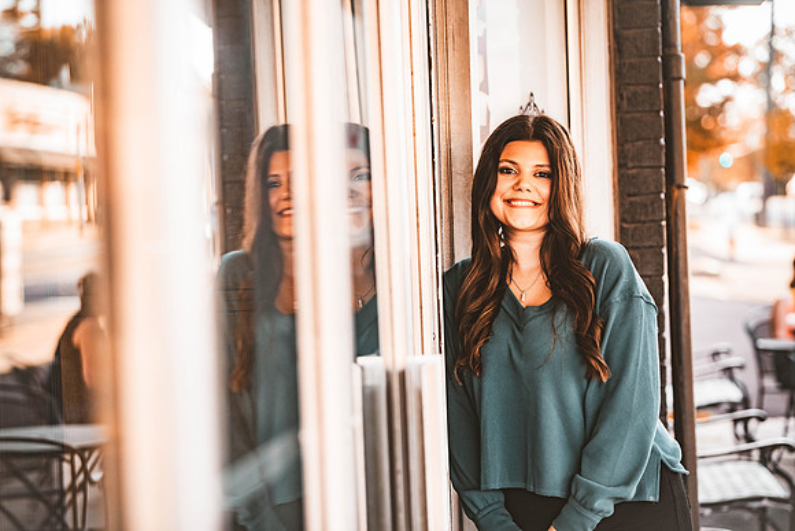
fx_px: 2032
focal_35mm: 92
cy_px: 266
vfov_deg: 14.9
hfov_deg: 22.1
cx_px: 398
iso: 1600
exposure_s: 1/1600
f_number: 2.8
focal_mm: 92
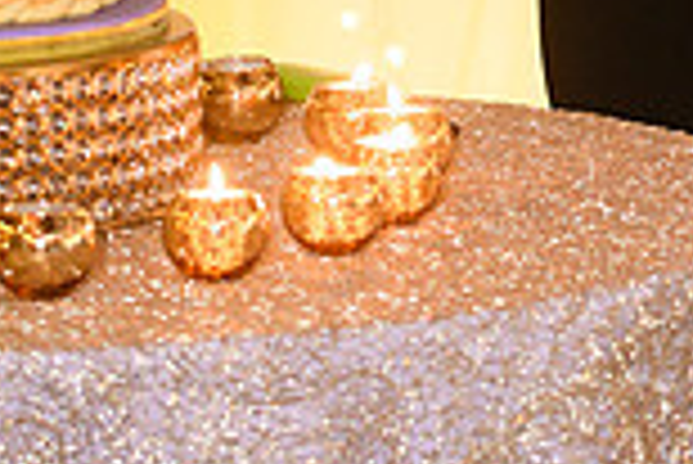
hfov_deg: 4.2
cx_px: 922
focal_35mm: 487
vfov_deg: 2.8
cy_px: -420
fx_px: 9383
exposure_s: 1/80
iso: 1000
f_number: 4.5
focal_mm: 105
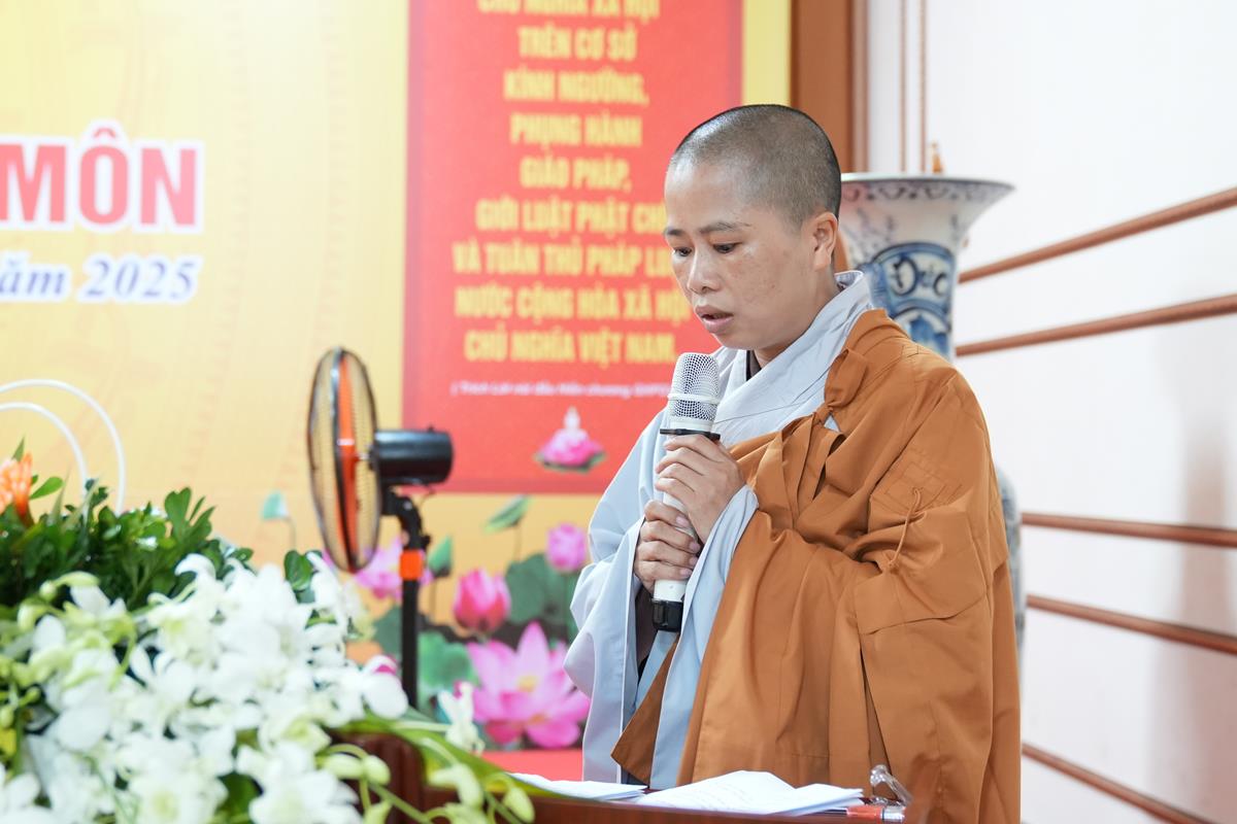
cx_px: 618
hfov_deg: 36.2
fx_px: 1890
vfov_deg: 24.6
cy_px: 412
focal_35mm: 55
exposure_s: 1/60
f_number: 2.8
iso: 2000
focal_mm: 37
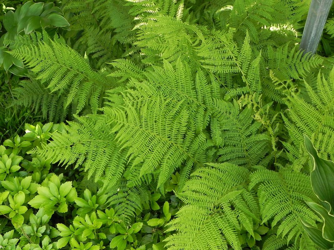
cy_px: 125
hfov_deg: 33.2
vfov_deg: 25.2
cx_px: 167
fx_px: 560
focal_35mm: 58
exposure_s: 1/160
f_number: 4
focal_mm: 10.3
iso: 160
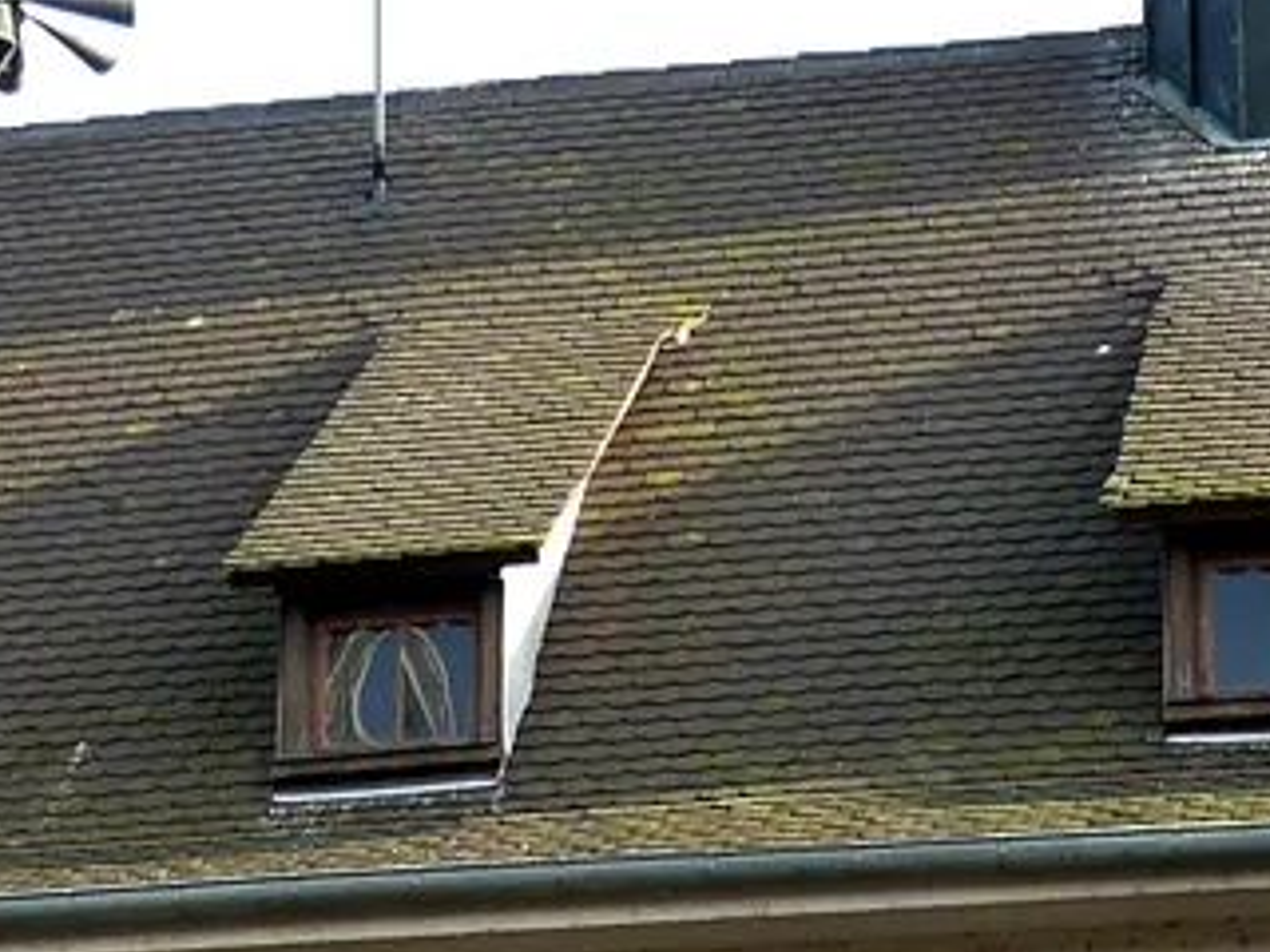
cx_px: 488
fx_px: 5283
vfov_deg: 9.8
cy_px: 1662
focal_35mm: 144
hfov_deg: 13.7
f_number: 4
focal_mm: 6
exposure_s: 1/100
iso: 100
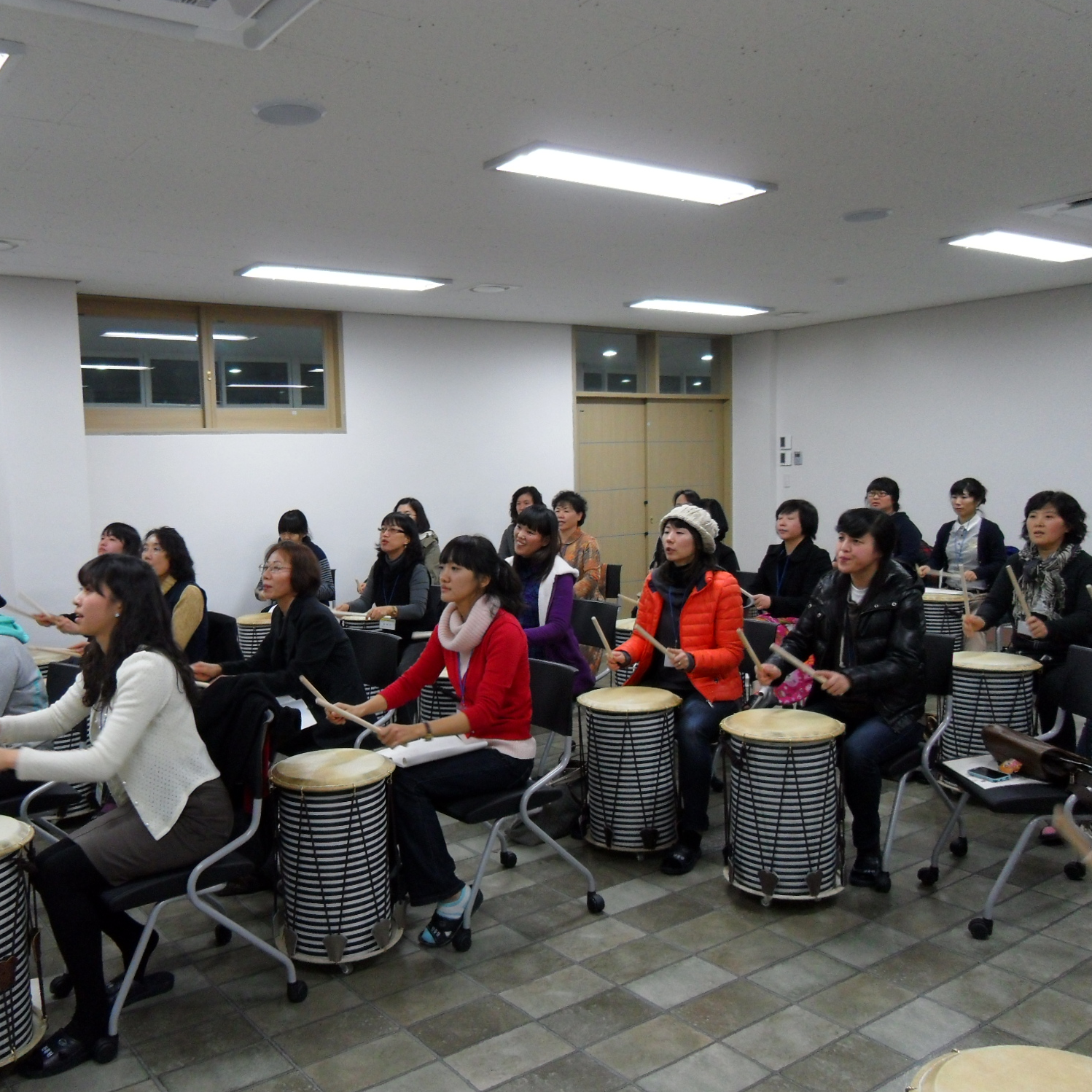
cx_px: 438
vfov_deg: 55.6
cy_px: 557
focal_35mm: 29
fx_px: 1035
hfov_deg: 55.2
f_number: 2.8
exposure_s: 1/45
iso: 200
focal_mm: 4.3
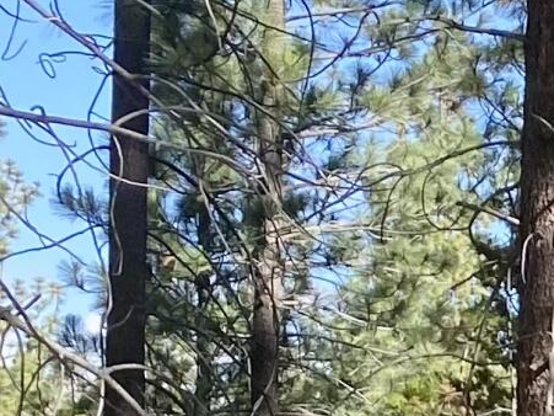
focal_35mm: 173
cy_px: 889
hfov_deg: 9.5
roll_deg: -2.6
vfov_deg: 8.1
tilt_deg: -5.9
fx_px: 2768
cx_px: 1527
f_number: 1.8
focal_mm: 4.25
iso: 32
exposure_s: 1/640
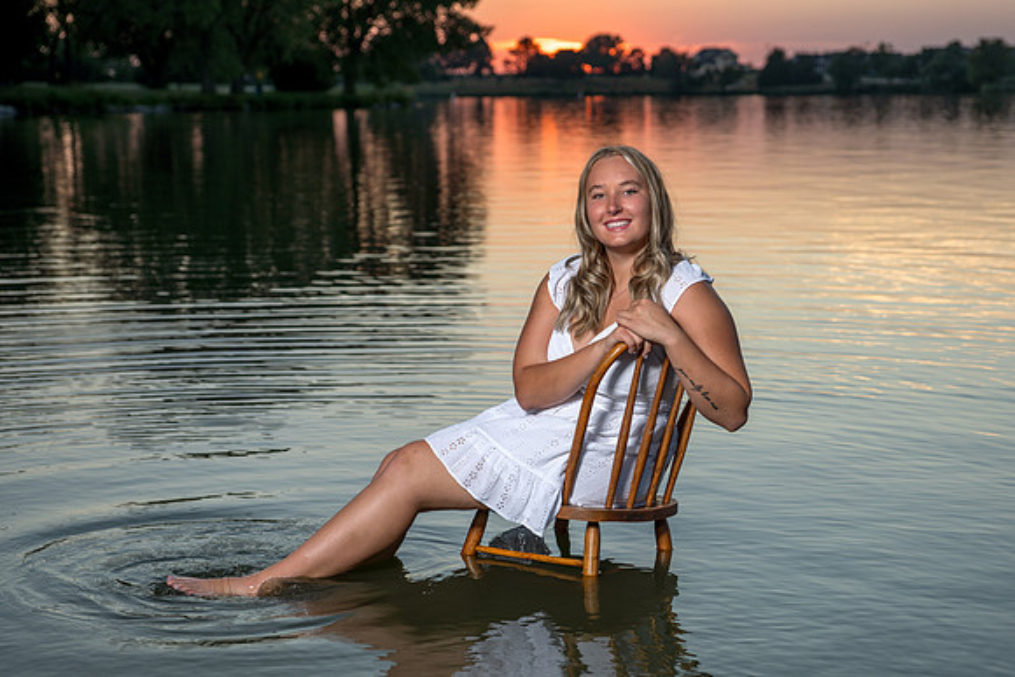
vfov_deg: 24.6
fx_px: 1551
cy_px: 338
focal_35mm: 55
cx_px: 508
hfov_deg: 36.2
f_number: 3.5
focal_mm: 55
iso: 100
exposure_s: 1/250
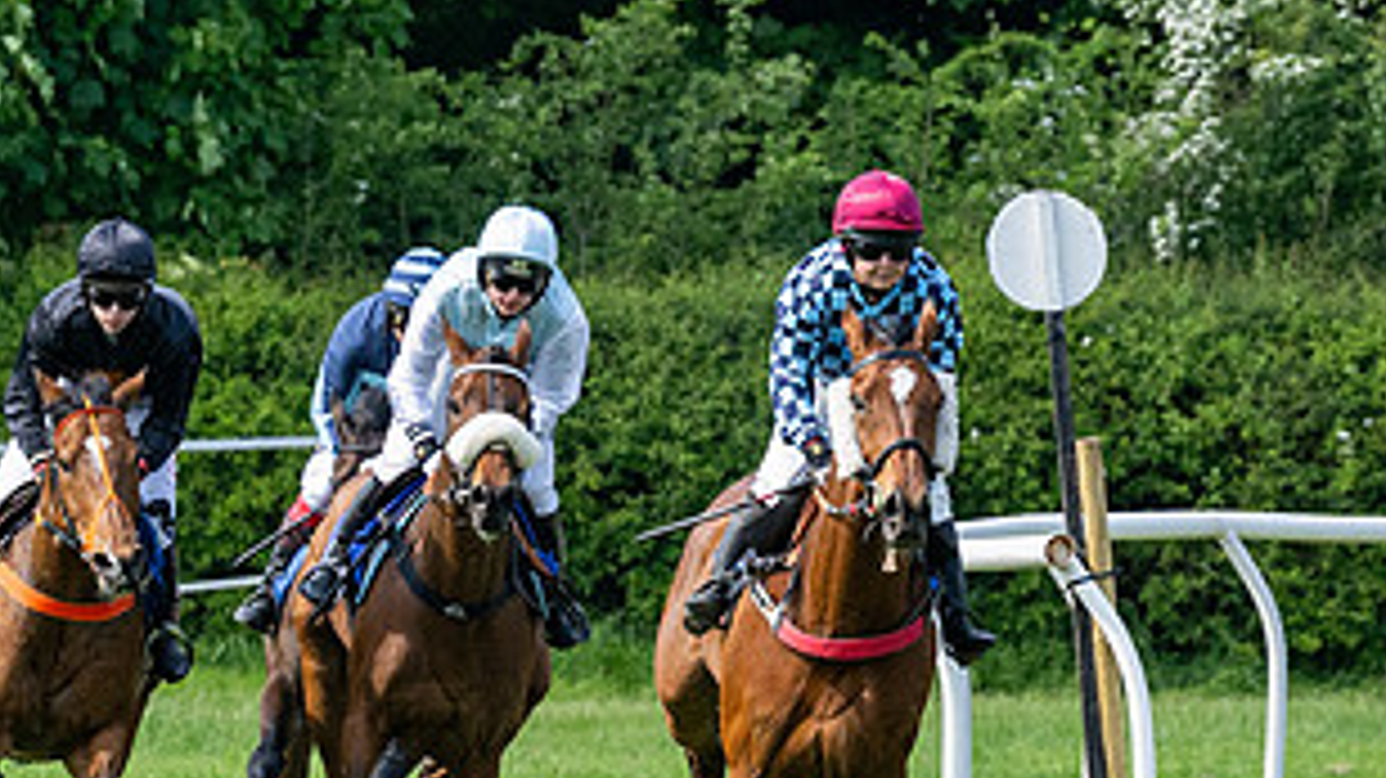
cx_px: 880
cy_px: 775
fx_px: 26415
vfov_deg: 1.7
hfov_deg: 3.0
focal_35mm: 719
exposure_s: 1/2500
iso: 400
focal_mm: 140
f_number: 4
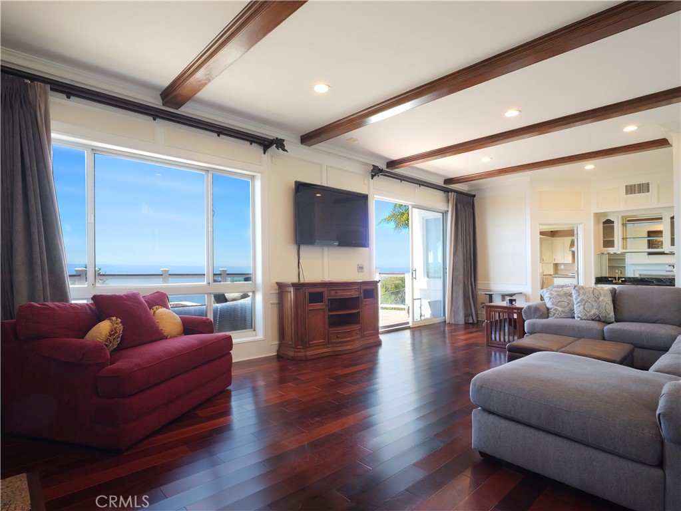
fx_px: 354
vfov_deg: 71.6
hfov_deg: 87.7
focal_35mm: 18
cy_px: 256
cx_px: 340
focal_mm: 9
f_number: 8
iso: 2500
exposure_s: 1/60
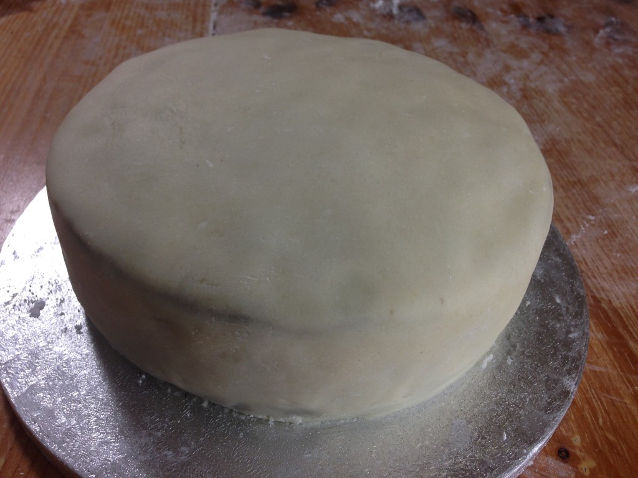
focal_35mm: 33
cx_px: 319
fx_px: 608
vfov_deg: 42.9
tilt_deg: -44.9
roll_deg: -2.0
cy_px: 239
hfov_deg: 55.4
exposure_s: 1/60
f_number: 2.4
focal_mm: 4.12
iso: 50
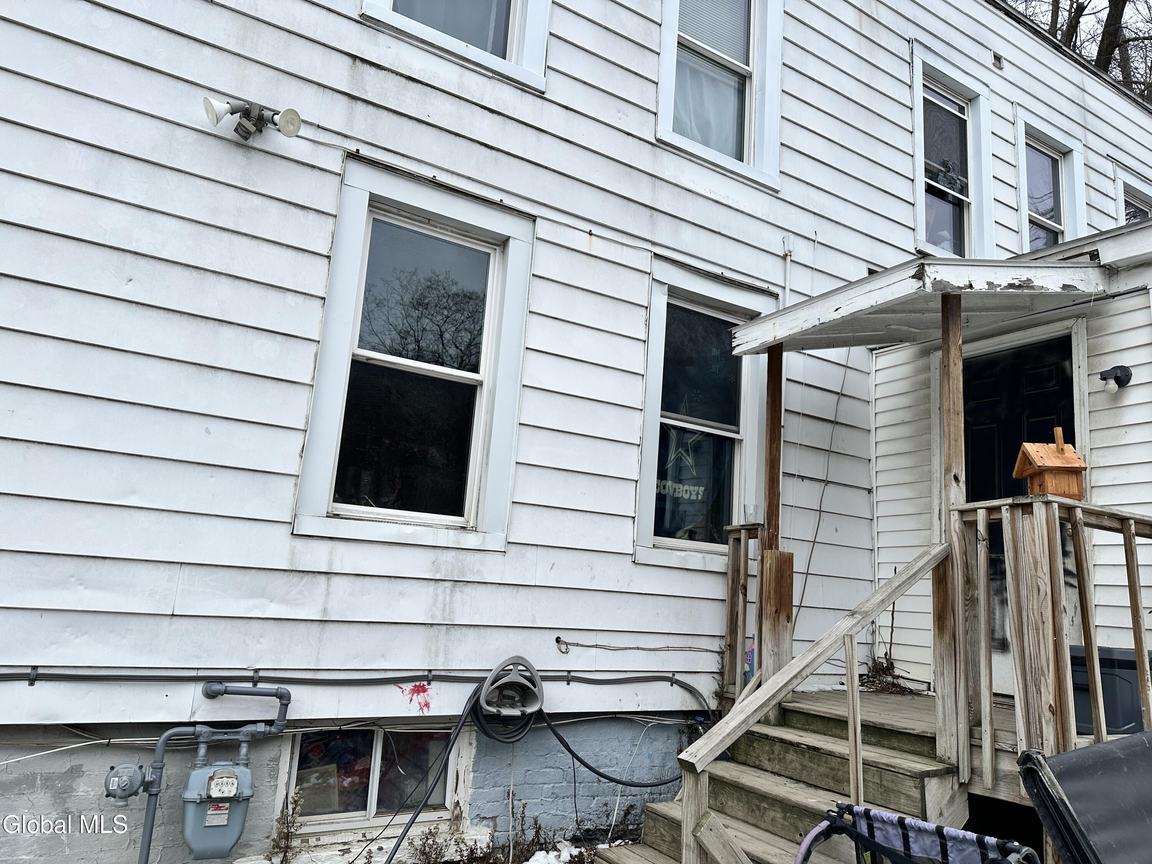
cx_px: 576
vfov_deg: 56.8
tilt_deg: +10.4
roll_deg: -3.7
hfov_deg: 71.6
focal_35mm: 24
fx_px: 799
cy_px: 432
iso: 80
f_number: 1.78
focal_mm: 6.86
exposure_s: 1/1289
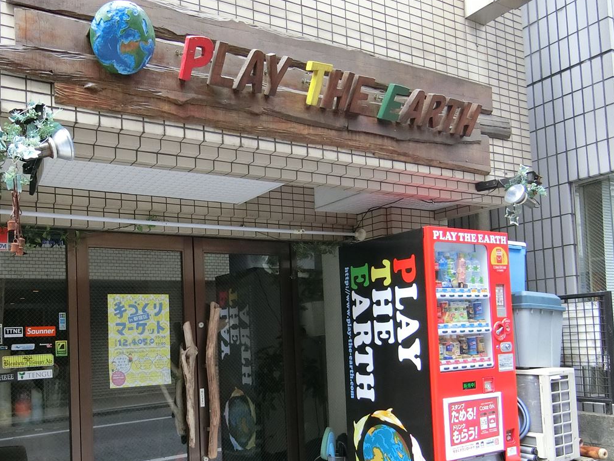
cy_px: 316
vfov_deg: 45.9
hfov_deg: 58.5
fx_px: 532
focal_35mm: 30
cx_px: 200
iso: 400
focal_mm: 4.06
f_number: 2.7
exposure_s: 1/125
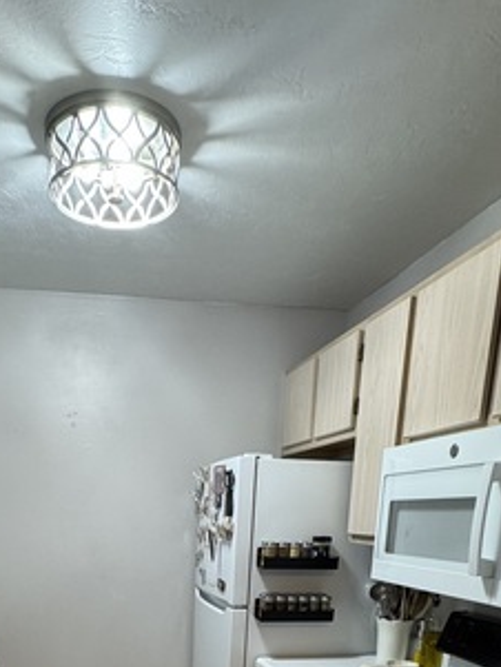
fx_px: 598
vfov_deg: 46.4
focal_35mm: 31
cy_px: 699
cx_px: 171
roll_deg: +0.1
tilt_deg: -18.0
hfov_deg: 44.9
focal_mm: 2.22
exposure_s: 1/60
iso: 200
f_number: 2.2
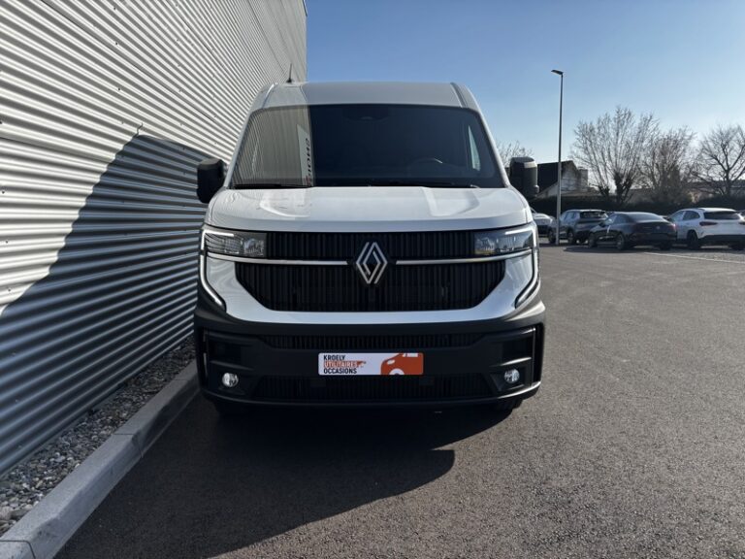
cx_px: 372
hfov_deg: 67.3
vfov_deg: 53.1
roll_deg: +0.1
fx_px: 560
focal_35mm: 26
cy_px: 280
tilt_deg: -6.7
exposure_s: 1/2639
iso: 50
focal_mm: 5.96
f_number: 1.6
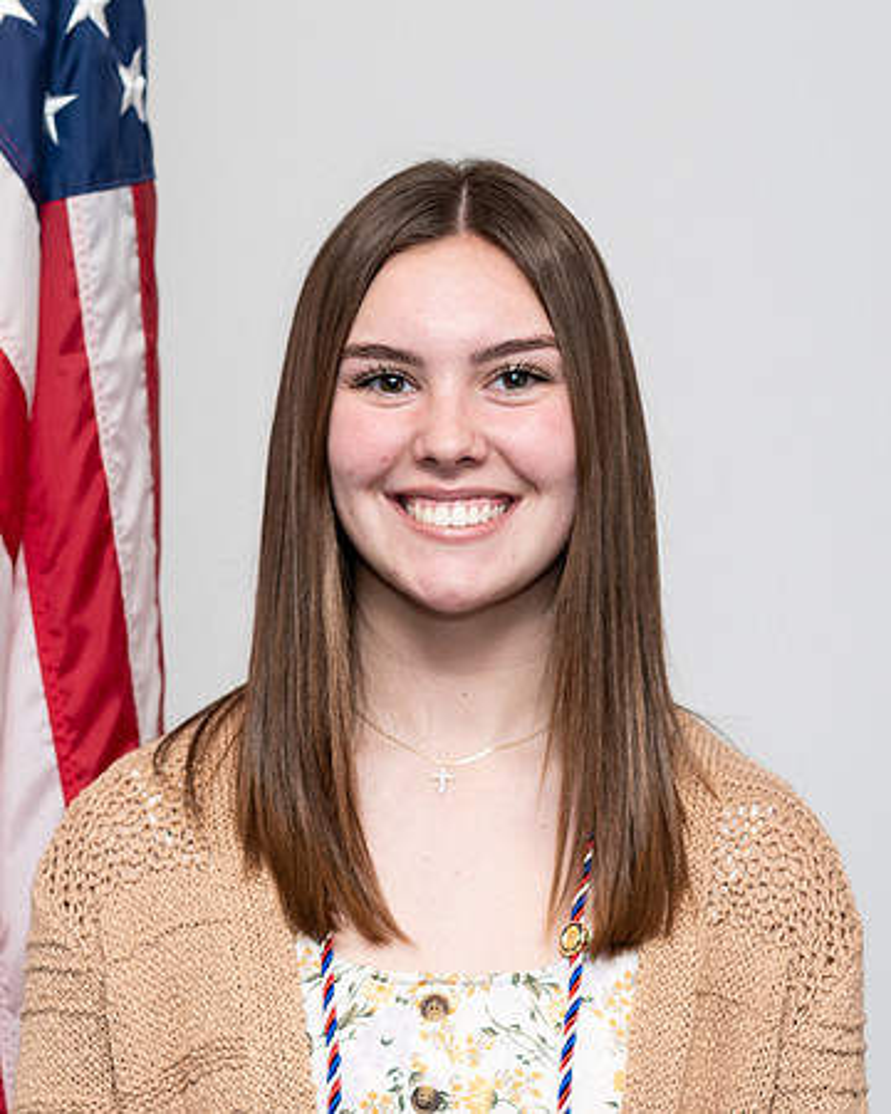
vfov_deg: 12.3
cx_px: 281
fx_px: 5155
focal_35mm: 156
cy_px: 755
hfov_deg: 9.9
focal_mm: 50
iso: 100
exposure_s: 1/160
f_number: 4
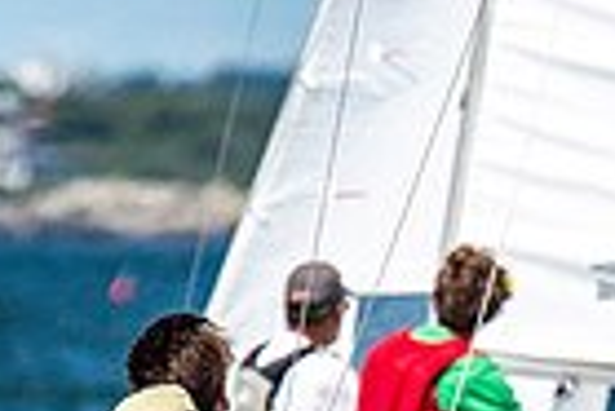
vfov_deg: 0.7
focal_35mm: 1978
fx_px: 33826
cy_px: 639
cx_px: 845
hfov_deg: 1.0
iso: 500
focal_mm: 300
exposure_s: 1/6400
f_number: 5
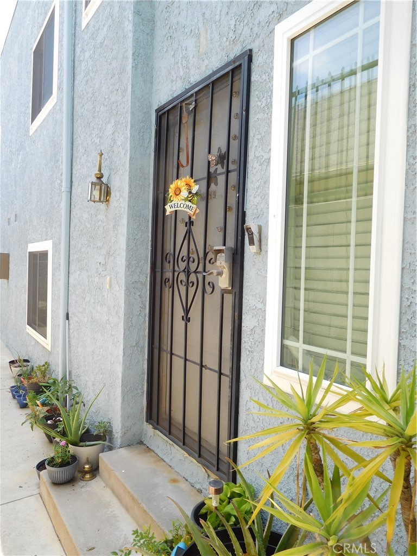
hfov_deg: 54.9
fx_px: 402
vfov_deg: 69.4
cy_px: 278
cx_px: 208
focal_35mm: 25
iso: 125
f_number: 3.4
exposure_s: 1/250
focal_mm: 4.5
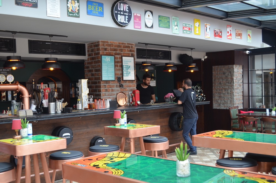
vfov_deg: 29.7
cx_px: 138
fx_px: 344
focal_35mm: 45
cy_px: 92
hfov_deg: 43.7
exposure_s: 1/100
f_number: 5
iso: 400
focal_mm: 30
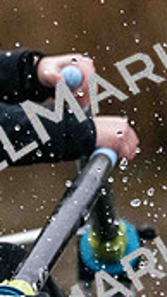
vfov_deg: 1.5
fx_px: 11111
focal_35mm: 1408
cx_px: -236
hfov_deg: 0.9
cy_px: 68
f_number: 4.5
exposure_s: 1/1600
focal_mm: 400
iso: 14400
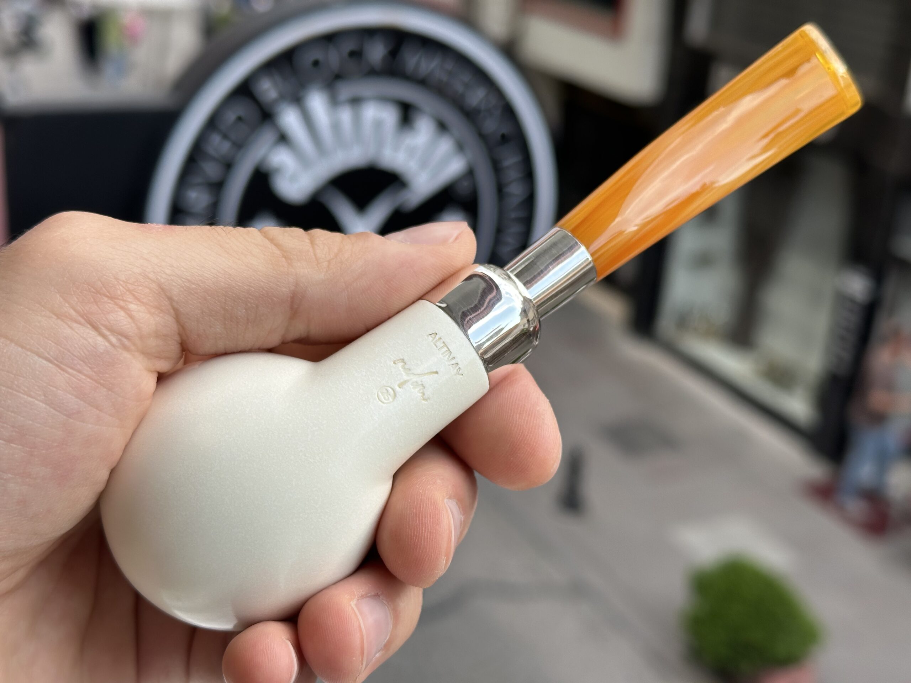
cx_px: 456
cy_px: 342
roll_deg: -4.6
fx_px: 1263
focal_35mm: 48
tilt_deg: -20.9
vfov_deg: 30.3
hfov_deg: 39.7
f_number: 1.78
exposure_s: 1/1107
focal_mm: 6.86
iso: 64
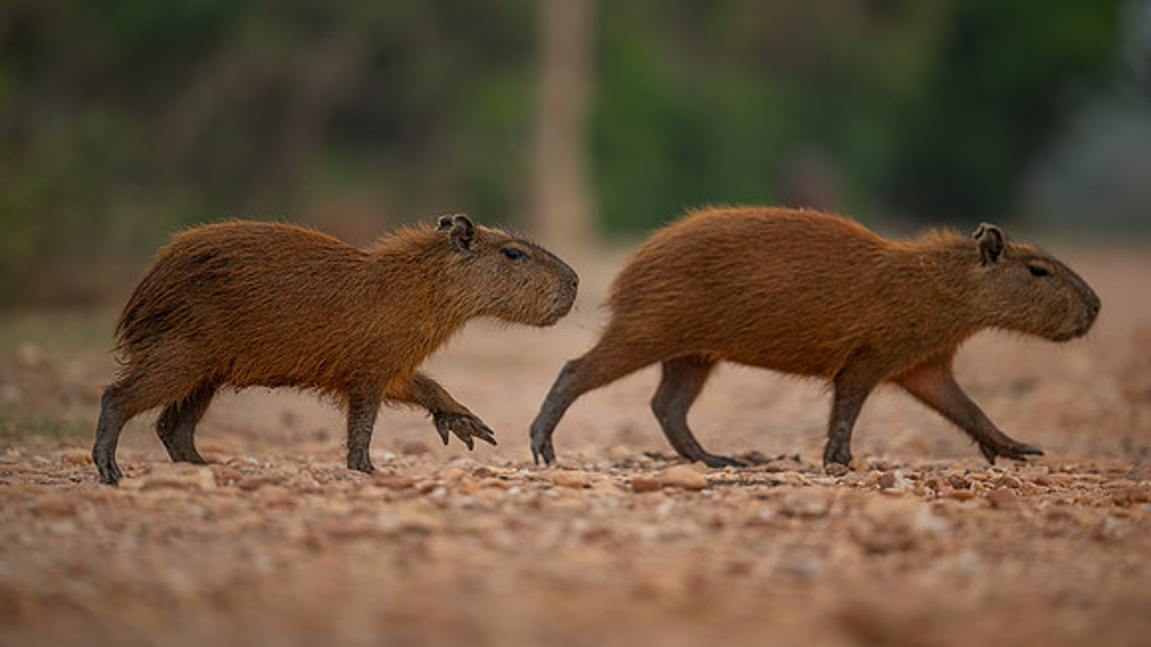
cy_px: 270
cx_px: 576
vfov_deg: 2.9
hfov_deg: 5.1
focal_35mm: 423
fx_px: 12909
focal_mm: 400
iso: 280
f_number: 4.5
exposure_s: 1/1000
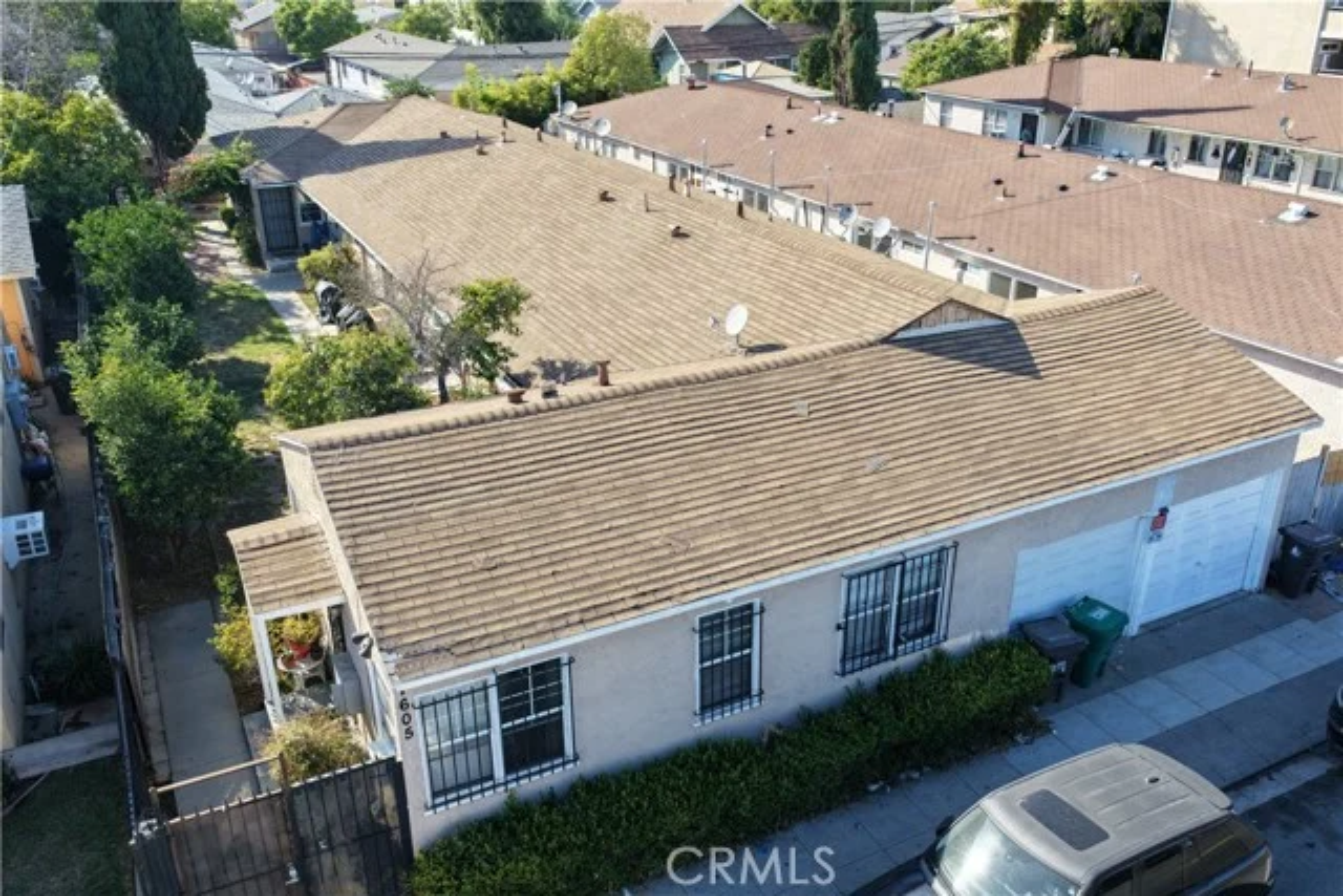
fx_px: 1045
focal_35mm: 28
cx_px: 672
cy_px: 448
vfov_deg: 46.4
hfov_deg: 65.5
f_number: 2.8
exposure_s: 1/240
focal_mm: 14.45
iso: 100
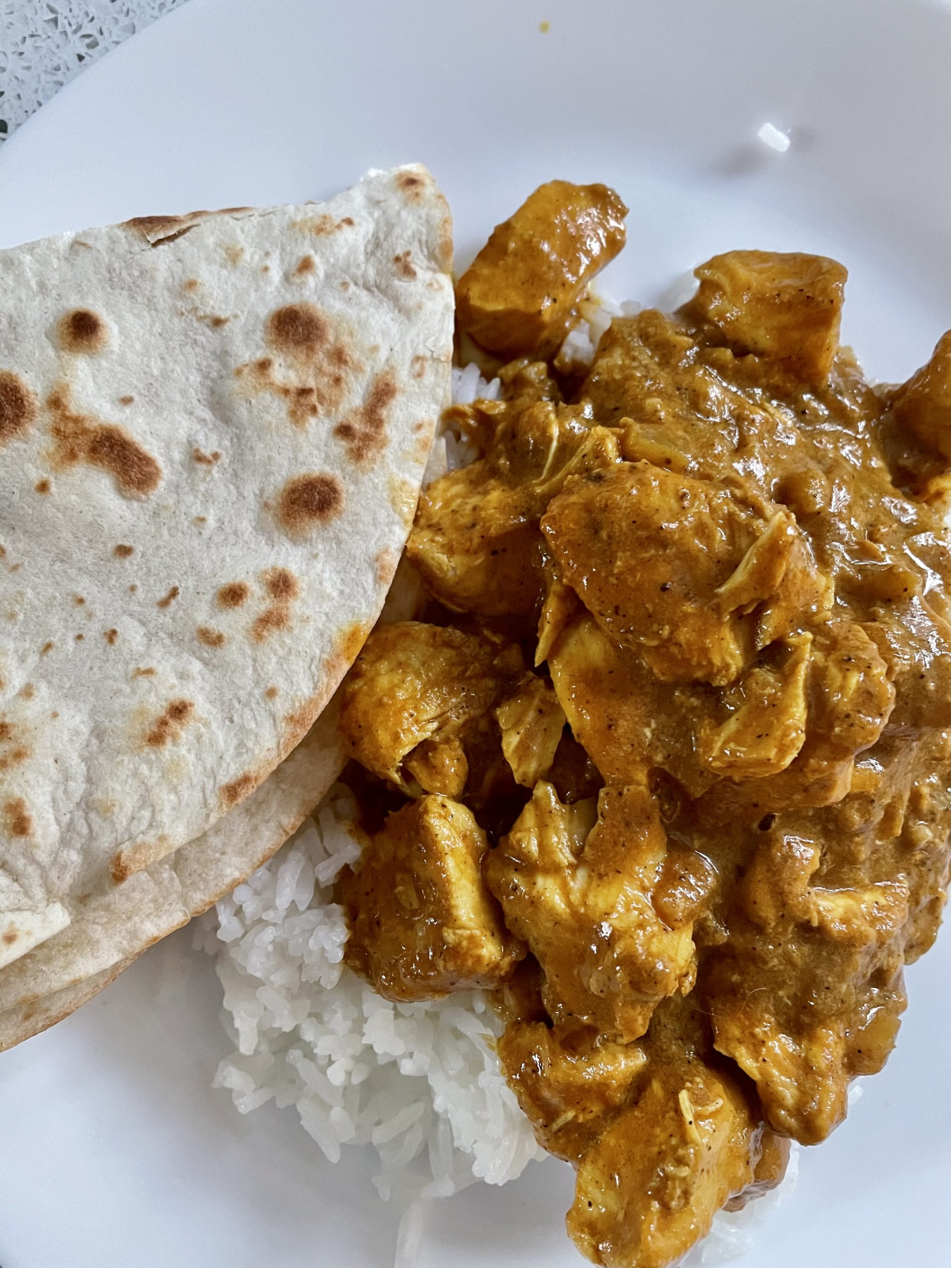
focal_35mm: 26
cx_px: 476
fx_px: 952
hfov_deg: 53.1
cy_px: 634
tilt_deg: -87.6
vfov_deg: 67.3
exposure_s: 1/30
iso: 640
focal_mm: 4.2
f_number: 1.6
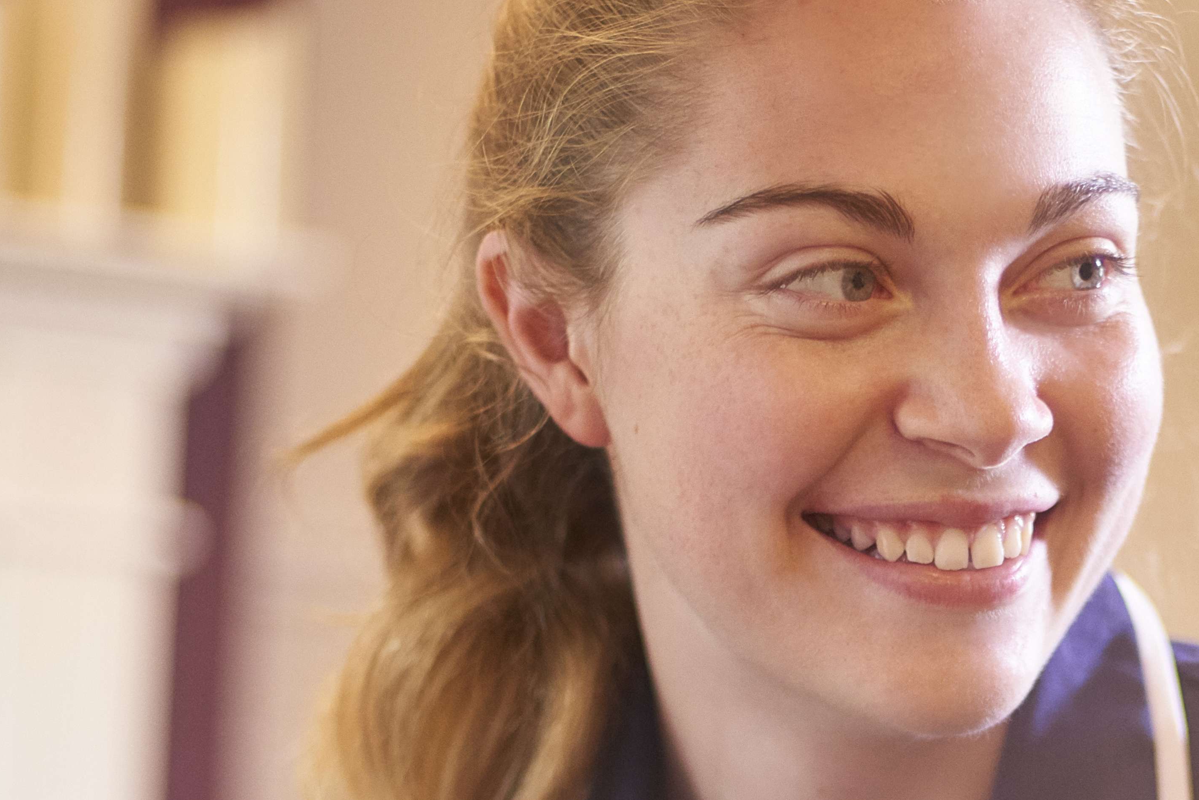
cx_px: 1124
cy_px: 904
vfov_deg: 10.4
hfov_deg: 15.5
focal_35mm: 130
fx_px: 4331
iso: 1000
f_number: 1.8
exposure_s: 1/200
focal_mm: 50
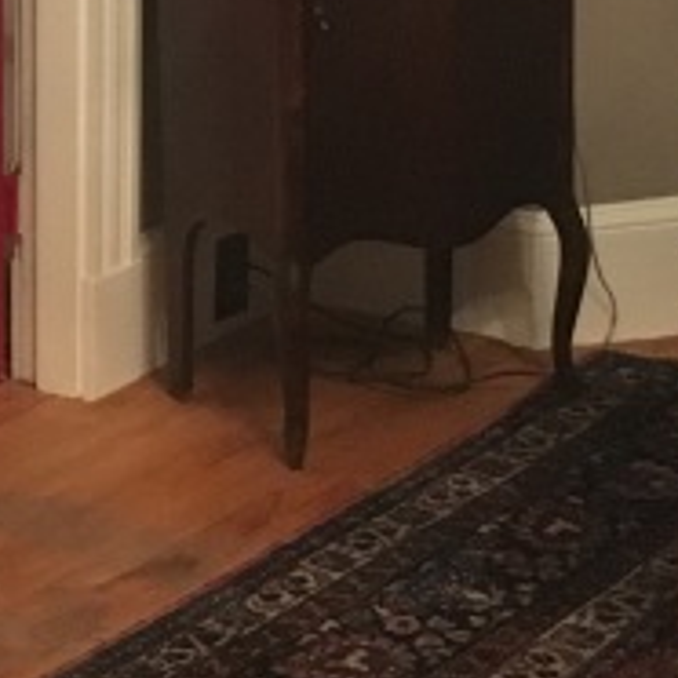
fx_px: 3124
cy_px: 117
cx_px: -200
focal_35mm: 141
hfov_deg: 12.0
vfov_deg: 12.3
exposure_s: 1/15
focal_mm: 4.15
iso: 320
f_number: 2.2
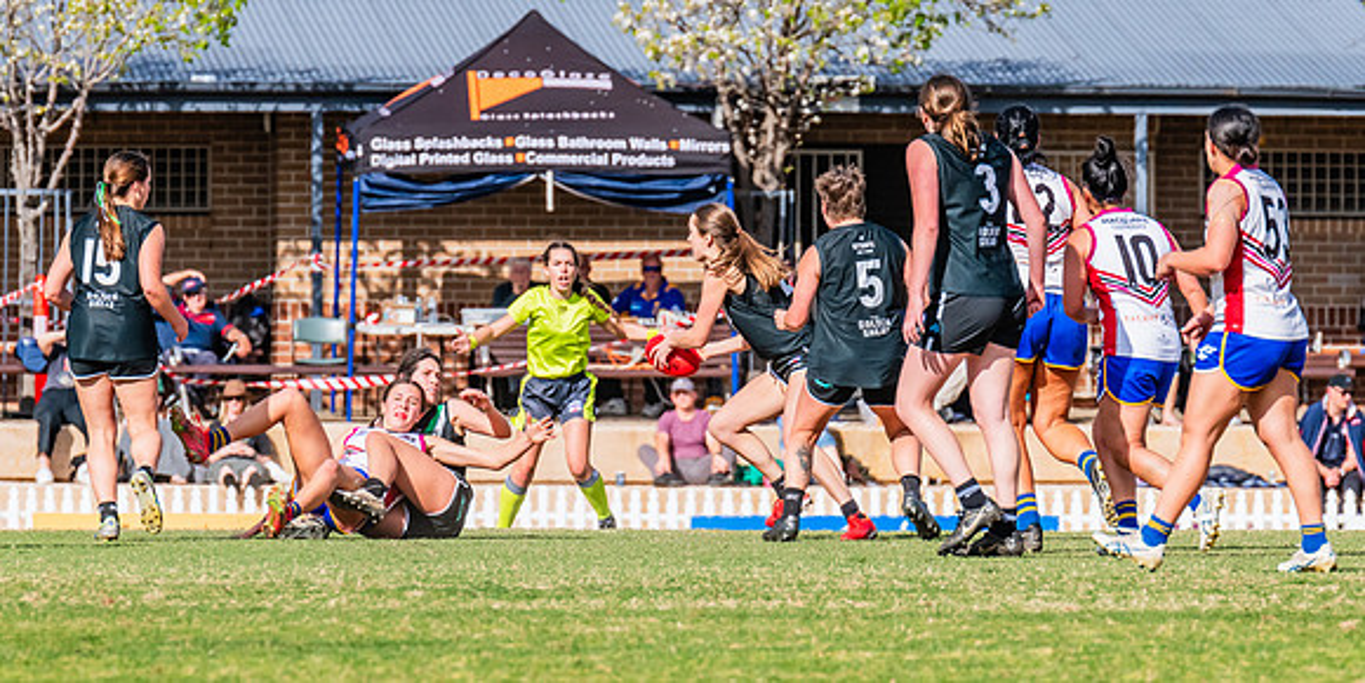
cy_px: 404
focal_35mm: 564
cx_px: 687
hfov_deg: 3.9
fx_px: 19895
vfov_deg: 2.0
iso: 800
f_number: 11
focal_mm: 420
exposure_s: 1/1600
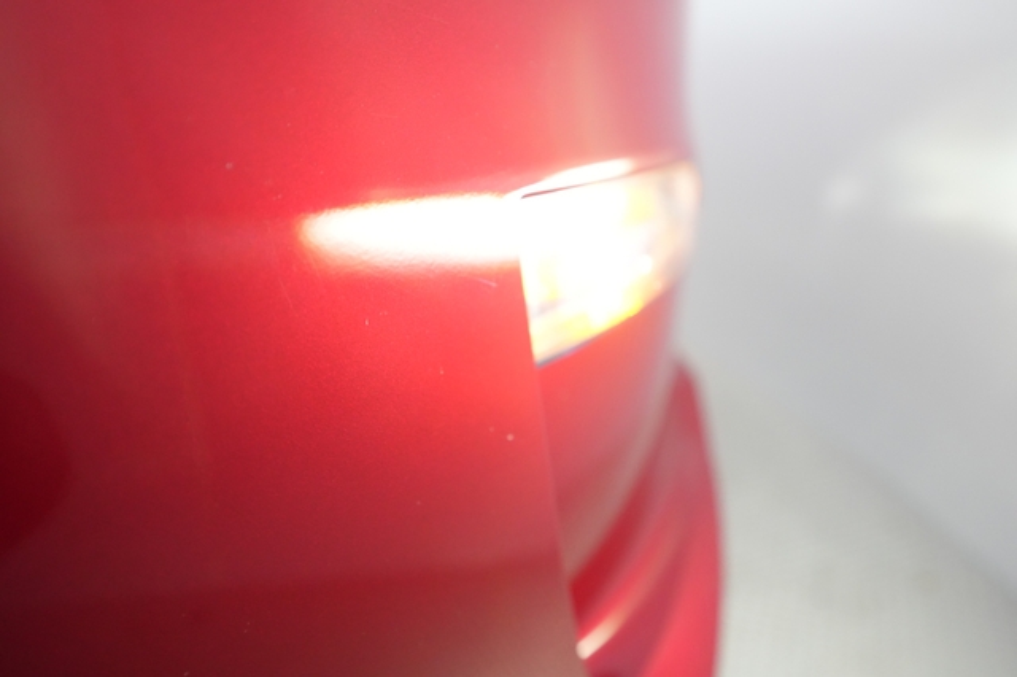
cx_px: 508
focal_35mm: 28
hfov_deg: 65.5
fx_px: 791
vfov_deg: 46.4
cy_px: 338
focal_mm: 28
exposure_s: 1/100
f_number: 4.5
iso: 5000
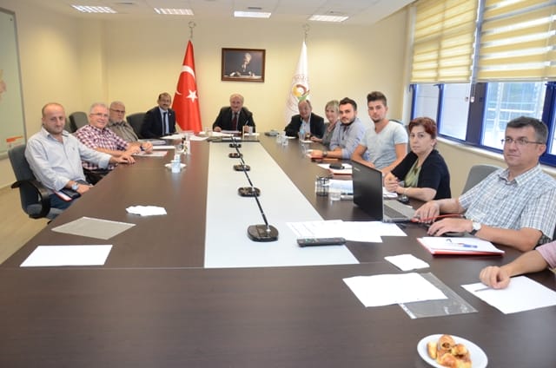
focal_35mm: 27
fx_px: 416
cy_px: 184
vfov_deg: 47.7
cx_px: 278
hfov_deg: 67.5
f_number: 3.8
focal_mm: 18
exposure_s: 1/100
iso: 1000
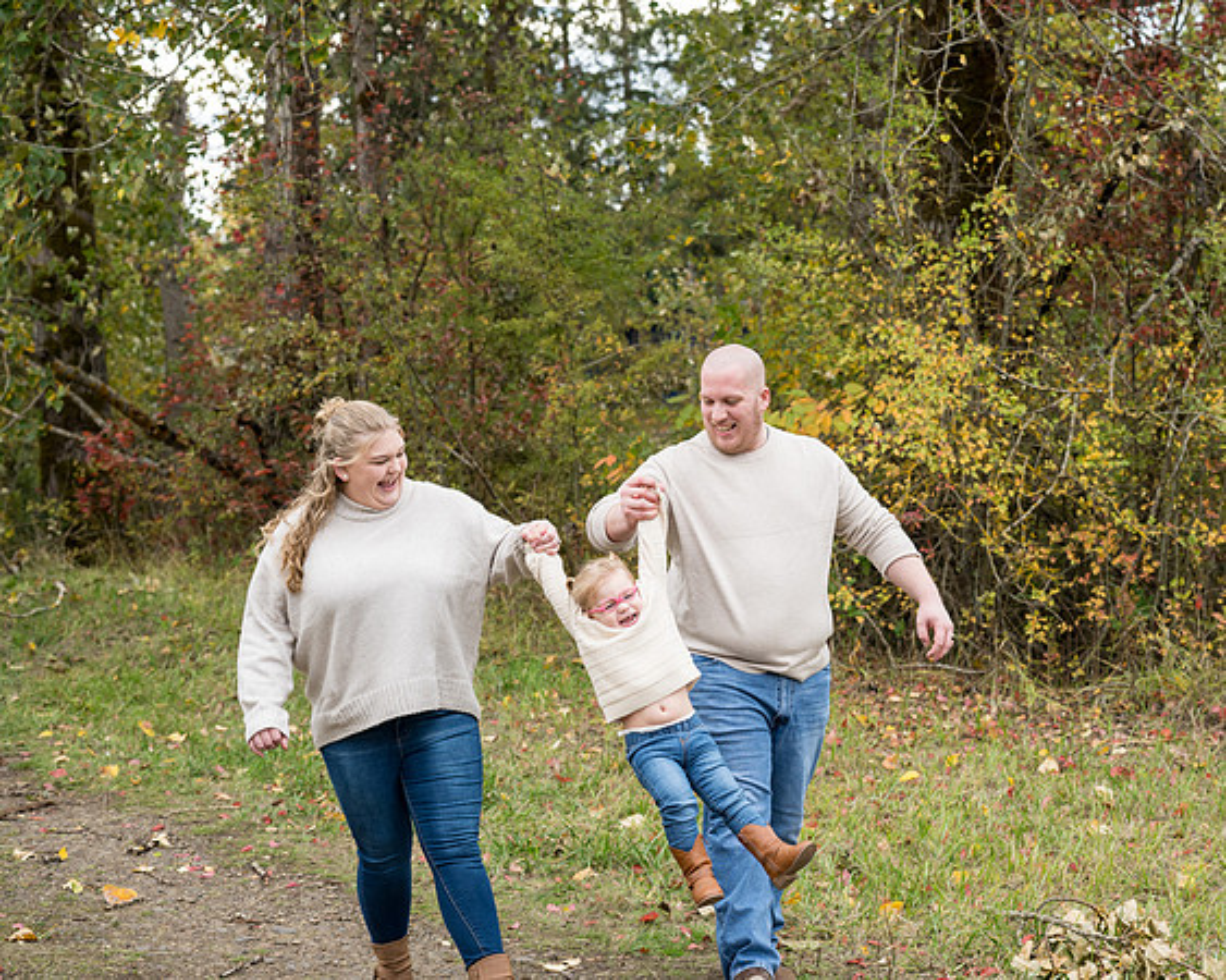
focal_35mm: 61
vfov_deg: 25.0
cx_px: 736
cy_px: 490
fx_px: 2206
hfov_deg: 31.0
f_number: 4
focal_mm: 54
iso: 320
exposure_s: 1/400
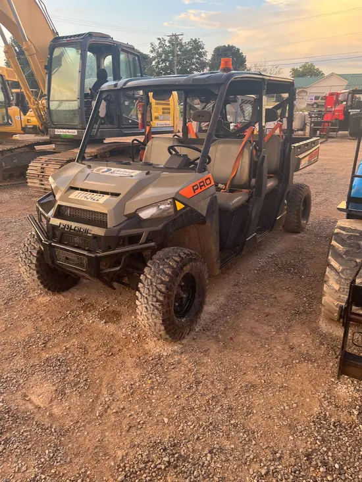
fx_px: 362
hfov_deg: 53.1
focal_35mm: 26
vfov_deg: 67.3
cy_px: 241
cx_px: 181
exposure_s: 1/121
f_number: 1.6
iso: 125
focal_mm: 5.1
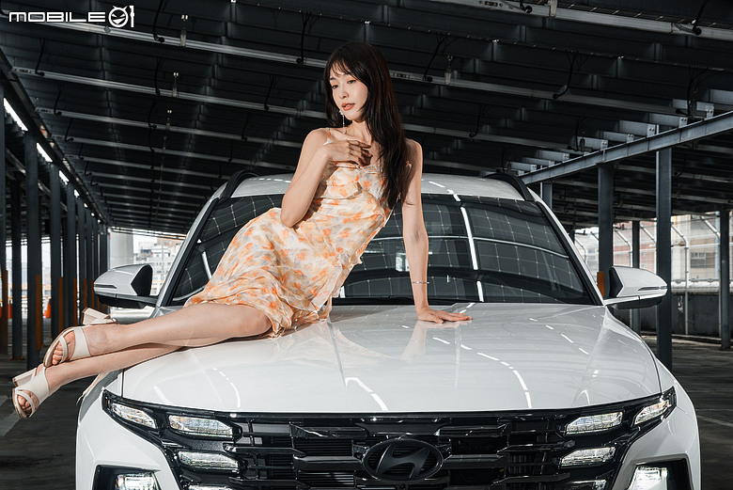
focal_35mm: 75
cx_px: 366
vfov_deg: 18.2
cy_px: 245
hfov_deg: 27.0
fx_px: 1528
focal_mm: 75
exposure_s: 1/40
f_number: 5.6
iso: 400
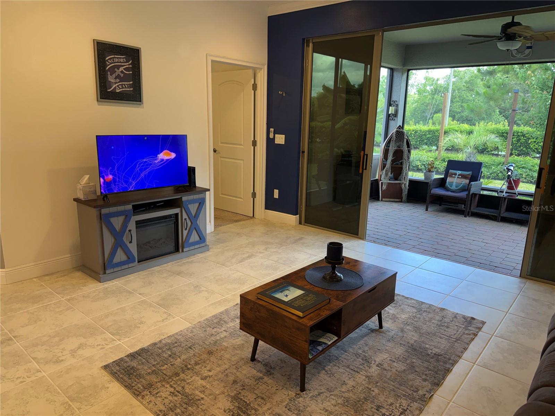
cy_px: 208
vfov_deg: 56.8
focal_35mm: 24
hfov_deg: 71.6
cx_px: 278
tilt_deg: -13.0
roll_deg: -1.2
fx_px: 385
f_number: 1.78
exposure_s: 1/120
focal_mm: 6.76
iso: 160
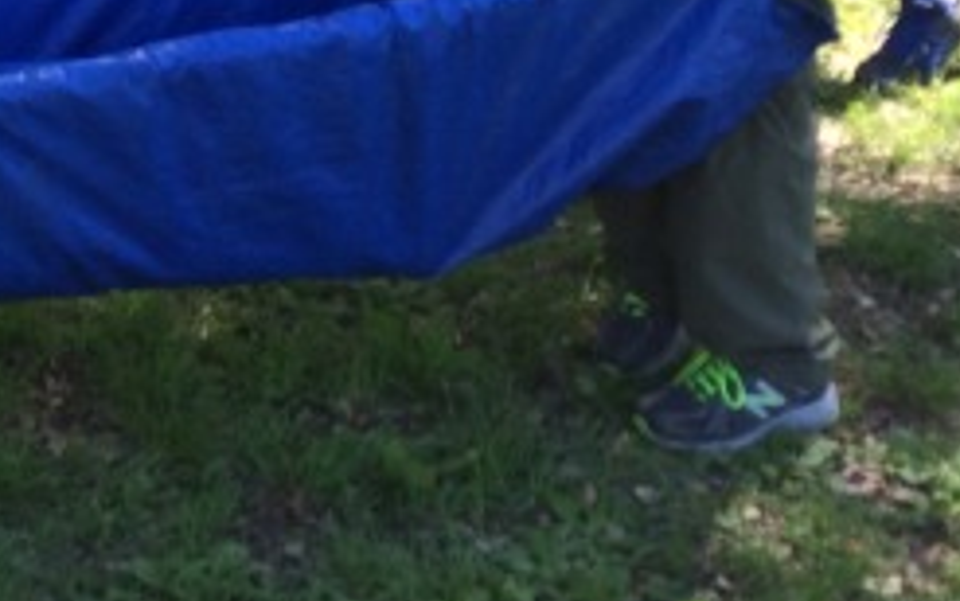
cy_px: -289
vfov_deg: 12.5
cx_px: -215
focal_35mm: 100
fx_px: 2618
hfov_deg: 19.5
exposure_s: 1/299
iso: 32
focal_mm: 4.15
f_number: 2.2
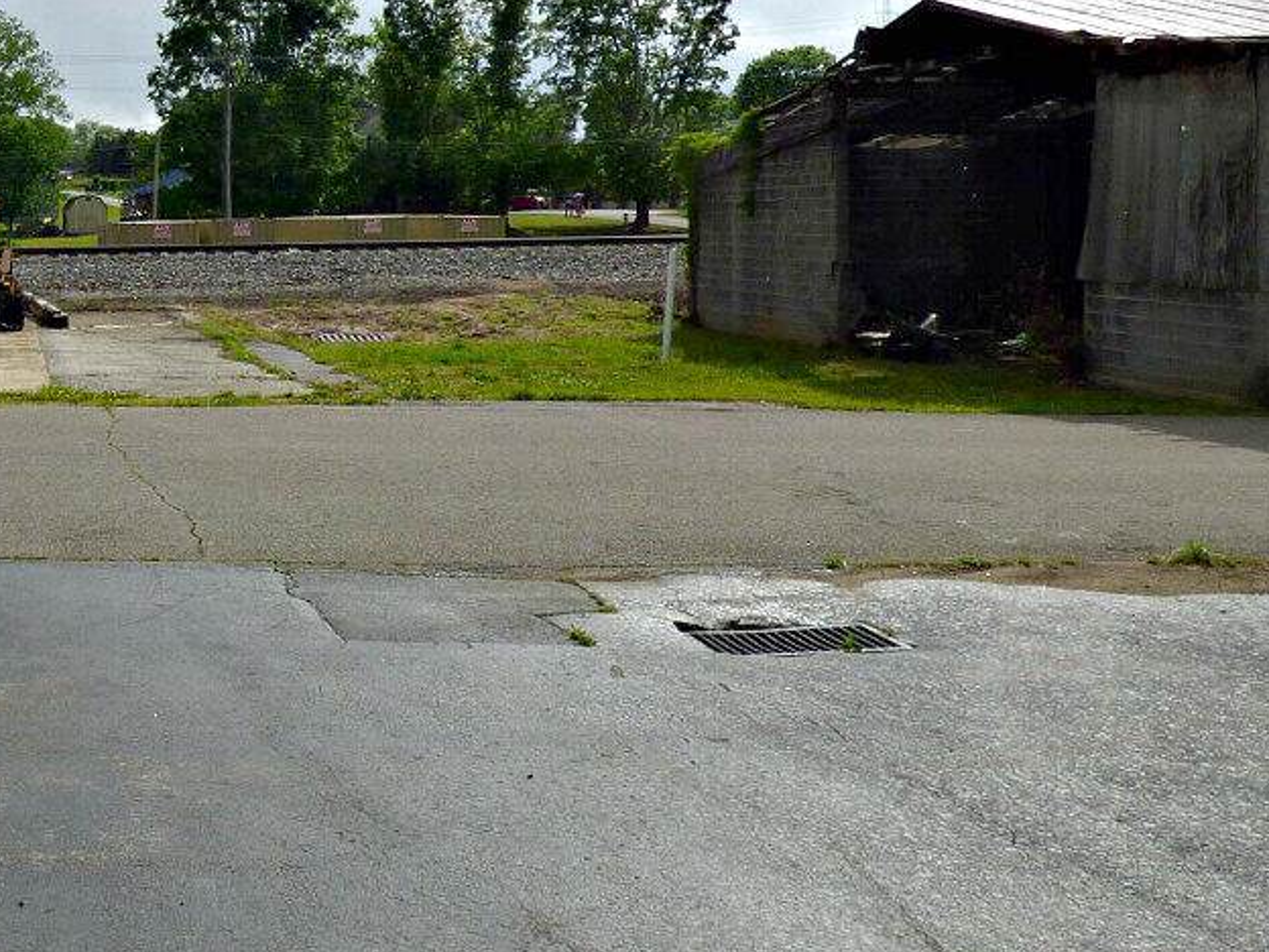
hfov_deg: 40.3
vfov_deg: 34.5
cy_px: 256
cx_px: 8
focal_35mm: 41
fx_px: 1503
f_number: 3.5
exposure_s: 1/1600
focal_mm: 3.58
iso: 100
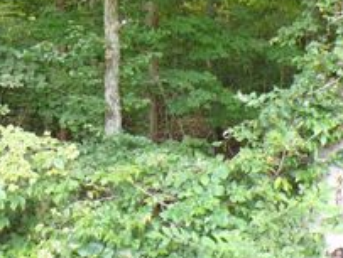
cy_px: 58
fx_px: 586
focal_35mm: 59
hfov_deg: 32.4
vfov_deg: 24.6
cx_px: 122
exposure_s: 1/34
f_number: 3
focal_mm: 4.3
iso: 109
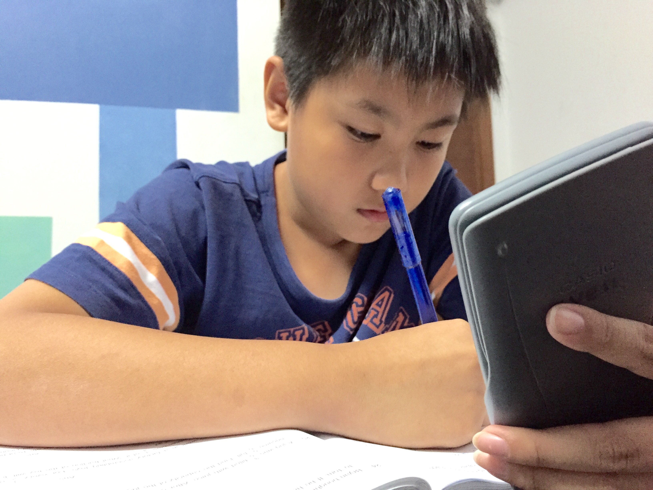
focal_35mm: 29
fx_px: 547
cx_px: 326
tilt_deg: +4.6
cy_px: 245
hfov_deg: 61.7
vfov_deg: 48.2
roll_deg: +2.4
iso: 250
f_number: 2.2
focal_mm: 4.15
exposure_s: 1/30
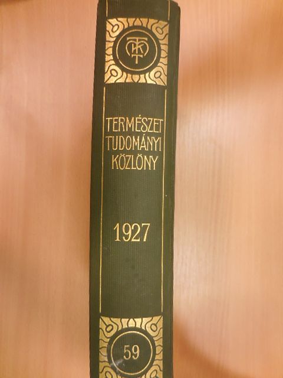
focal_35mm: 25
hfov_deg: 54.9
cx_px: 142
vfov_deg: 69.4
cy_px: 189
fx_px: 273
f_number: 3.3
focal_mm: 4.5
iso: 360
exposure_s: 1/30
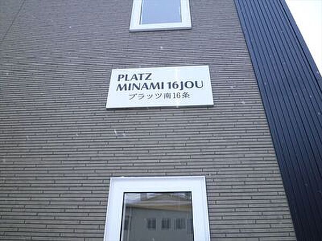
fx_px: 233
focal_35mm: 25
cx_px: 161
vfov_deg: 54.9
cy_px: 120
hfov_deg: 69.4
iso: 100
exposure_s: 1/100
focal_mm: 4.5
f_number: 3.5
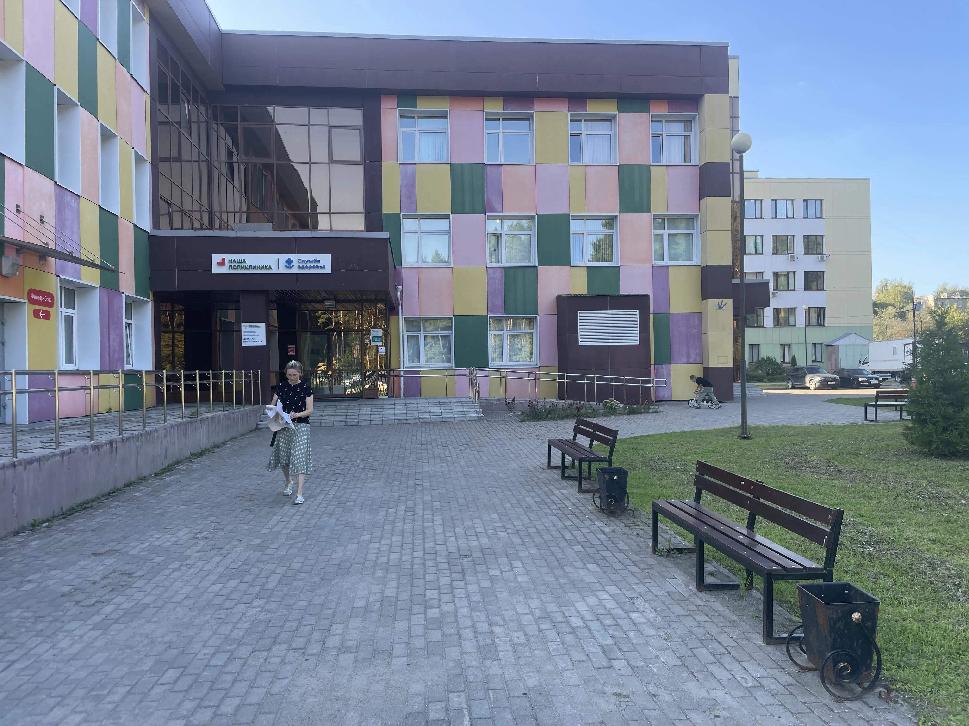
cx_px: 484
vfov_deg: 53.1
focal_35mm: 26
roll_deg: +1.0
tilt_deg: -0.2
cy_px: 363
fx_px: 728
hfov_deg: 67.3
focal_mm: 4.2
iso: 32
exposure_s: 1/349
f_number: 1.6
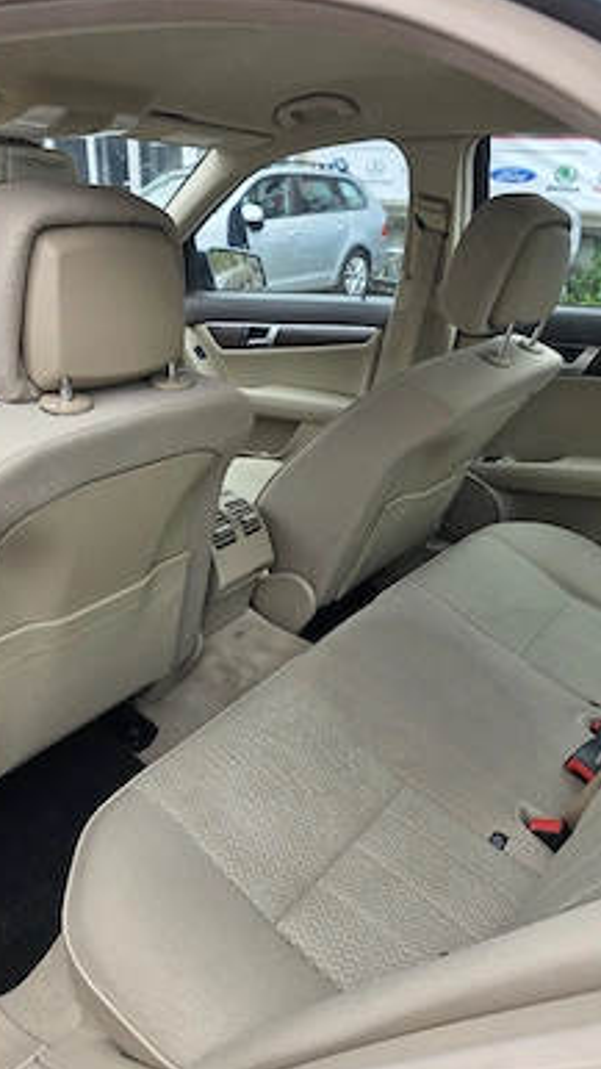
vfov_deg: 71.9
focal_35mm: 26
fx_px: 737
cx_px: 288
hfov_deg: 44.4
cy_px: 523
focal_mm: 6.3
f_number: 1.7
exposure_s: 1/182
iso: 32
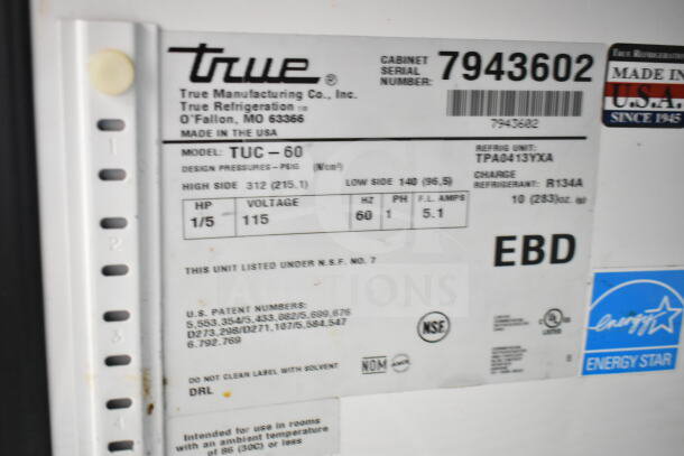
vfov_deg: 35.5
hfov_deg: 51.3
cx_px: 342
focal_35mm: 38
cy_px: 228
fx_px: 713
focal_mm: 25
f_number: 4
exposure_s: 1/40
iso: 4000
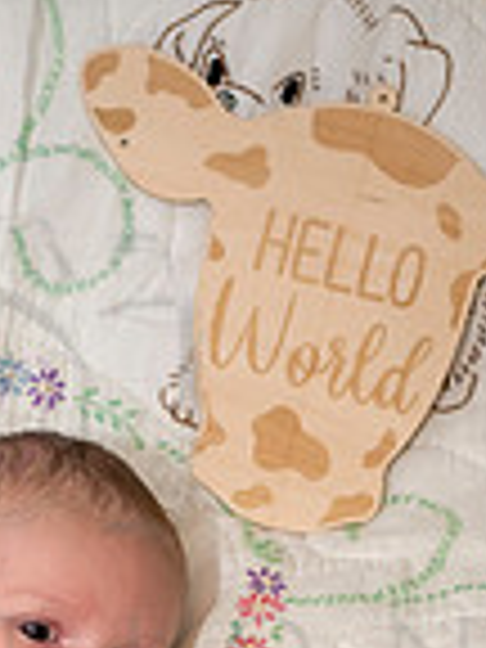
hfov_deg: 9.8
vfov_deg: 12.8
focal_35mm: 150
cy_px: 814
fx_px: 2808
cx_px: 4
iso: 800
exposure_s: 1/250
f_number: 4
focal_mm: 50
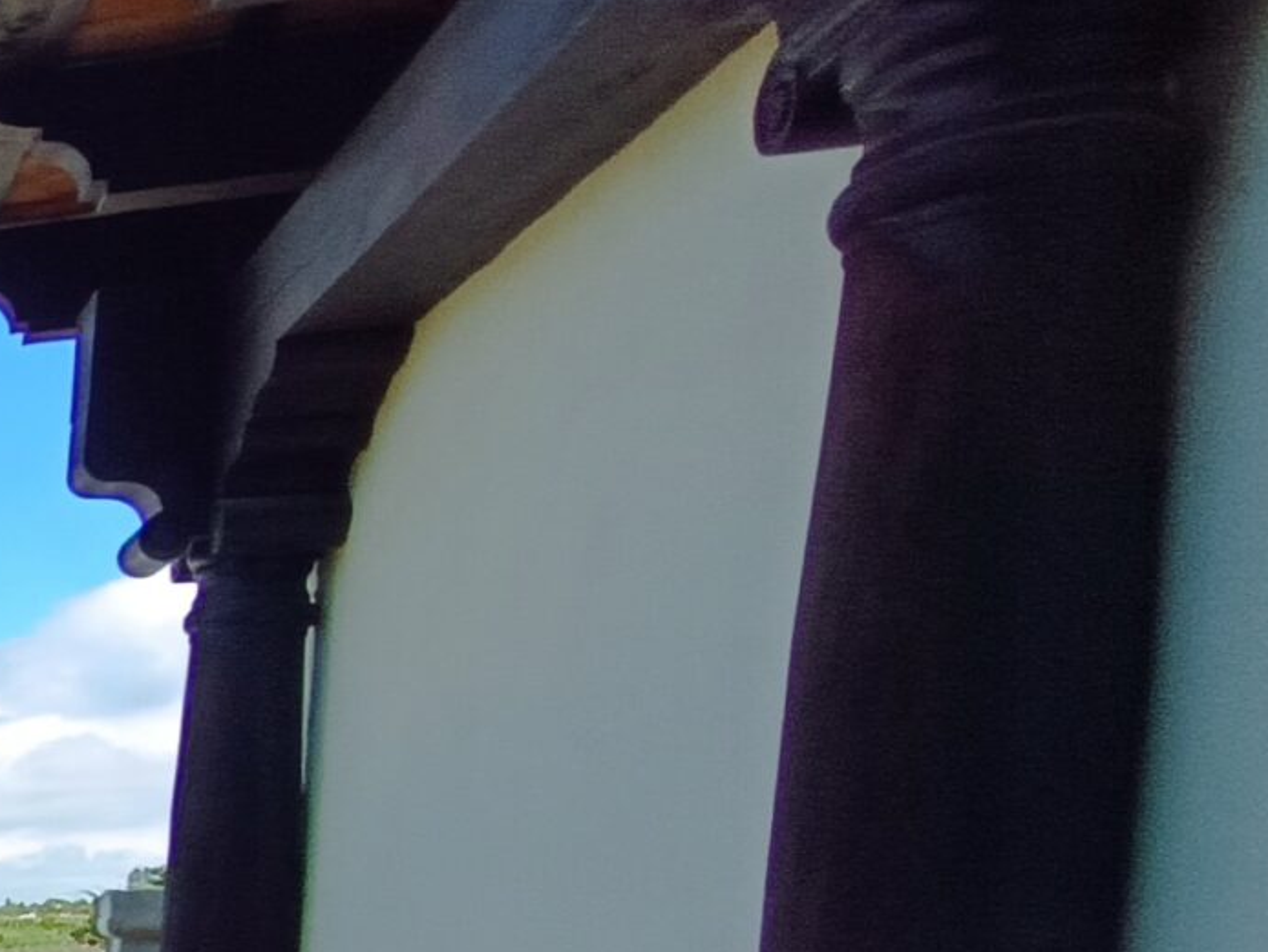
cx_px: -1021
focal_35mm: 59
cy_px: 1222
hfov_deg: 21.4
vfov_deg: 22.4
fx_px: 2162
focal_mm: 1.66
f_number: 2.2
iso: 51
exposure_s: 1/575
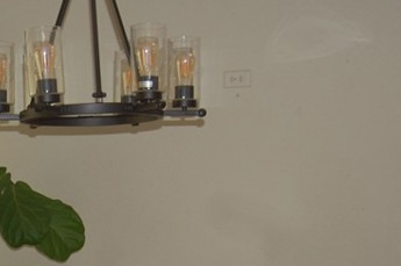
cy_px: 311
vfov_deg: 13.0
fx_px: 1140
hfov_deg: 19.0
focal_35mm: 102
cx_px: -56
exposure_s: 1/60
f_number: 3.8
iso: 400
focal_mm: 23
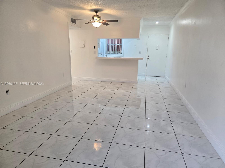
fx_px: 149
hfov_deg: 73.9
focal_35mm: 23
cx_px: 112
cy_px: 84
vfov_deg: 58.9
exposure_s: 1/120
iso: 125
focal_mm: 5.4
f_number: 1.8
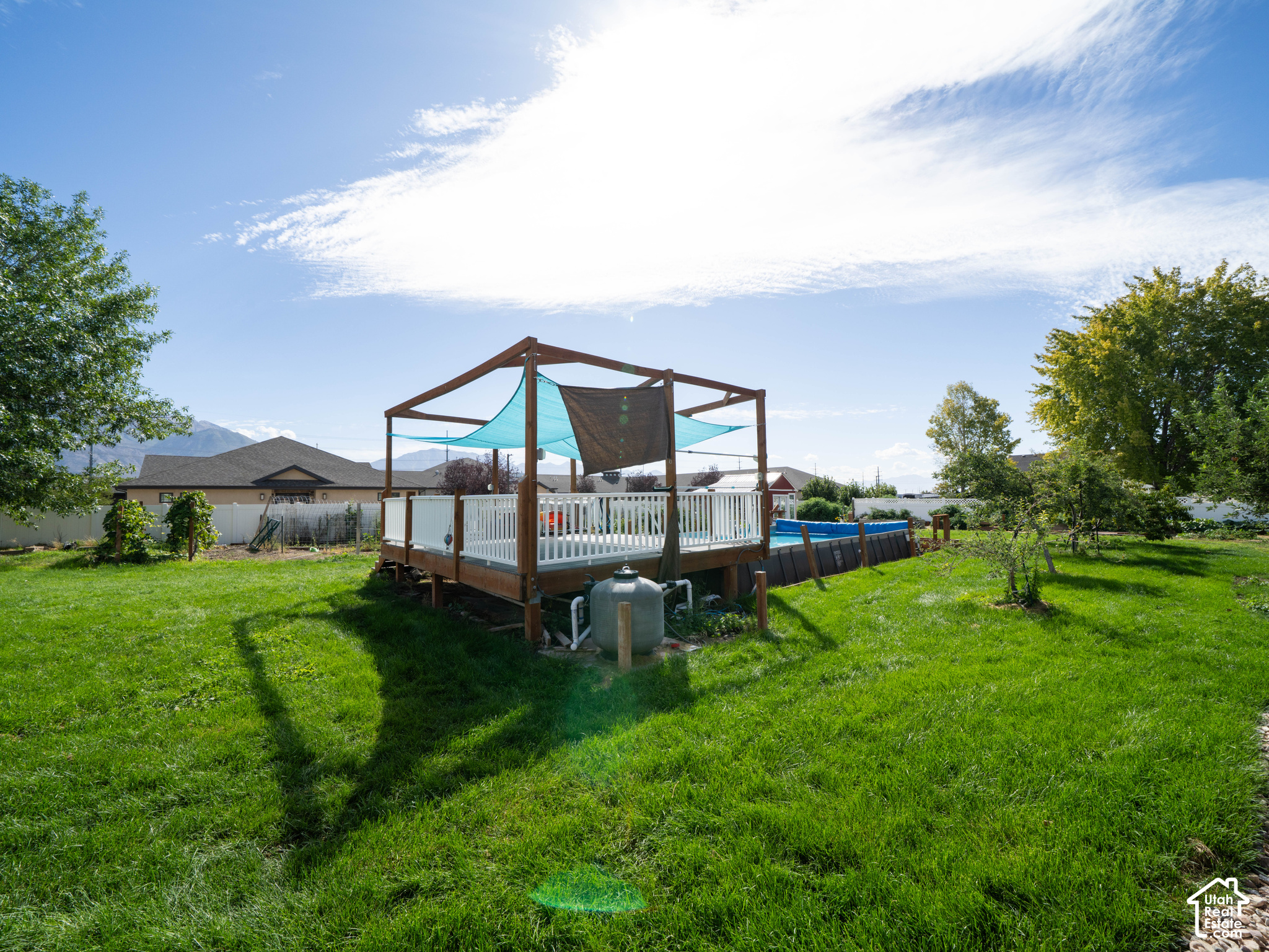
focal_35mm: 13
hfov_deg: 106.3
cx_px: 634
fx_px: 476
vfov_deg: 90.0
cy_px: 476
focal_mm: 12
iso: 160
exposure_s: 1/200
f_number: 11
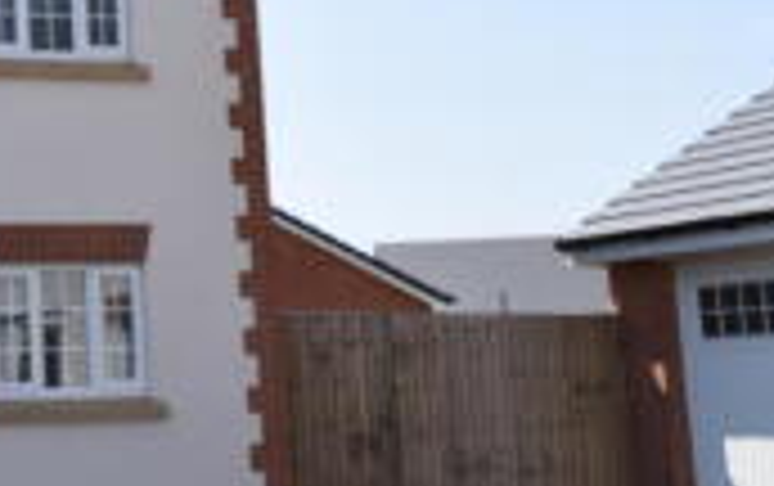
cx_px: -140
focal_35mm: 76
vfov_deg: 17.1
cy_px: 119
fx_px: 1605
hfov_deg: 24.7
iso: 200
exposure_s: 1/500
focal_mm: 18
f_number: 11
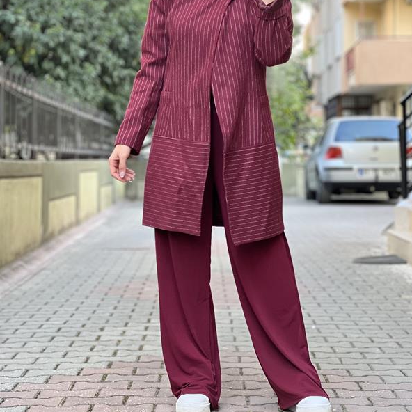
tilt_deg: +1.9
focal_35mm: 92
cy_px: 147
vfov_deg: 18.8
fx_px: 1239
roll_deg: -0.6
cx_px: 208
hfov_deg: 18.9
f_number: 2.8
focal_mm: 9
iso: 160
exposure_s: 1/121
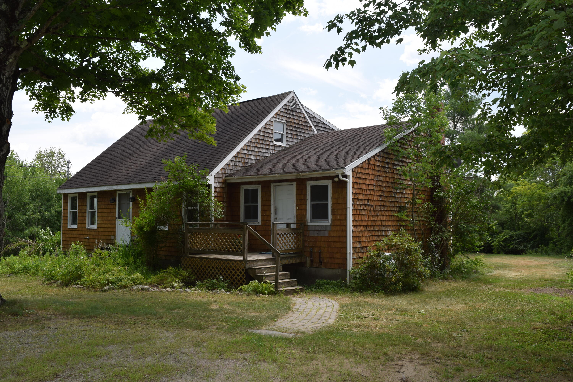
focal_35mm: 33
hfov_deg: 57.2
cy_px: 191
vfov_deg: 40.0
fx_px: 525
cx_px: 286
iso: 100
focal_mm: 22
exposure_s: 1/200
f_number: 9
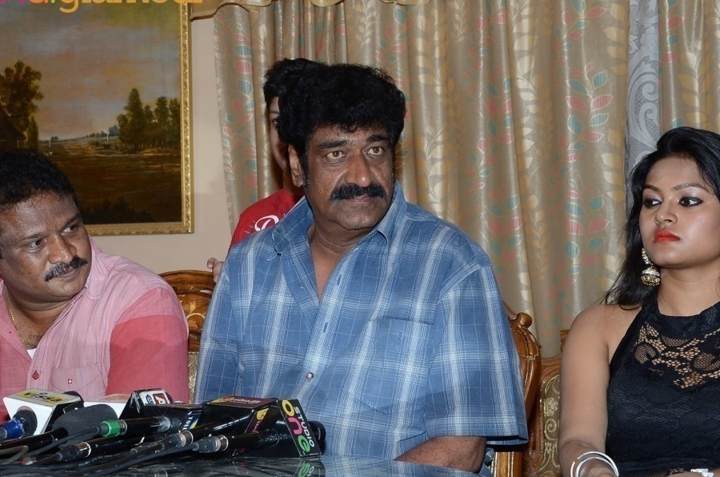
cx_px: 411
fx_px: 1676
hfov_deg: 24.2
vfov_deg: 16.2
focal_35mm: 84
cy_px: 281
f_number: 6.3
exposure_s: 1/125
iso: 250
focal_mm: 42
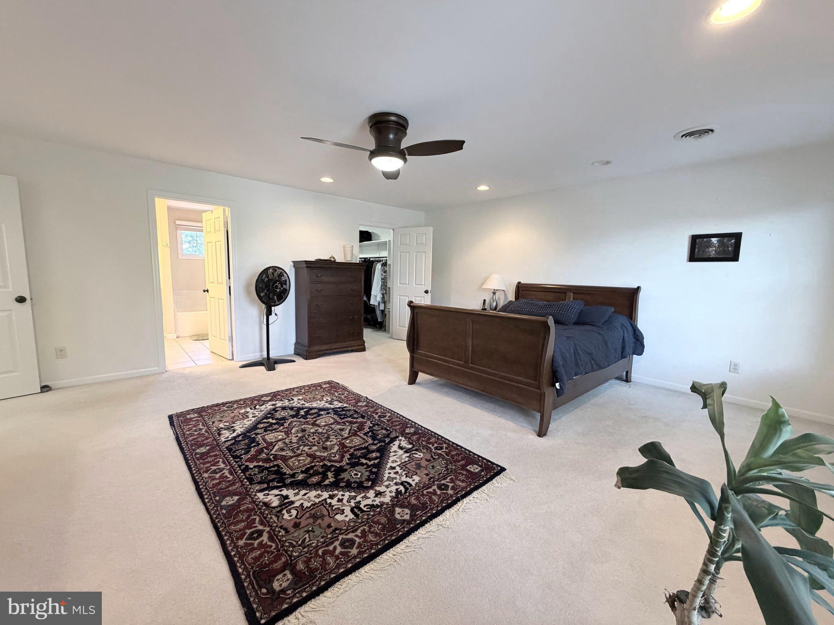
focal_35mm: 14
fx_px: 337
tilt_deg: -7.6
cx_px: 417
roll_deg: -1.7
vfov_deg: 85.7
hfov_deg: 102.1
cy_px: 312
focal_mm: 2.22
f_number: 2.2
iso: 320
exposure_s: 1/60
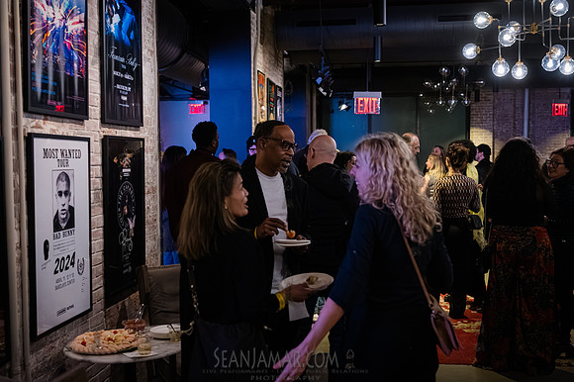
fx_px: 651
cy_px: 191
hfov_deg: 47.6
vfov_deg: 32.7
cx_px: 287
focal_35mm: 41
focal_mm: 39
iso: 16000
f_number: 2.8
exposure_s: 1/250
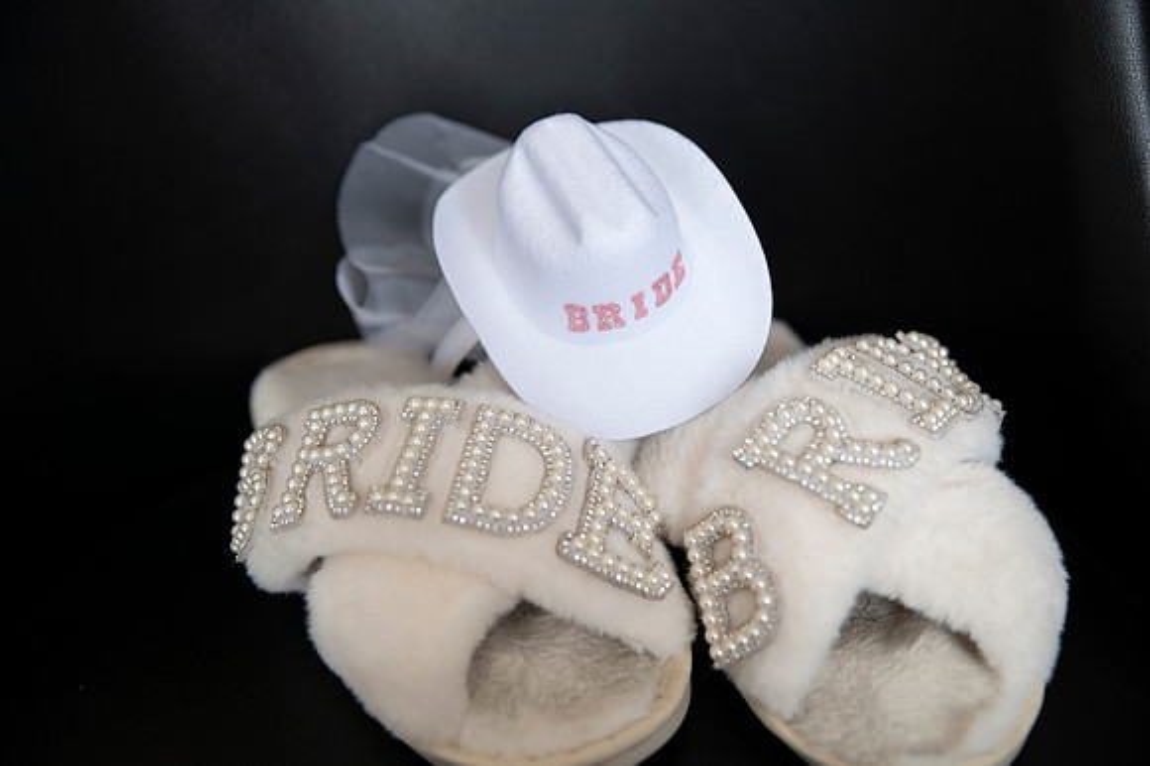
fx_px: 1437
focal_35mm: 45
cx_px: 575
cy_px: 383
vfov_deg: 29.8
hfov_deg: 43.6
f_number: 2.8
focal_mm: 45
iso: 400
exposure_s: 1/160
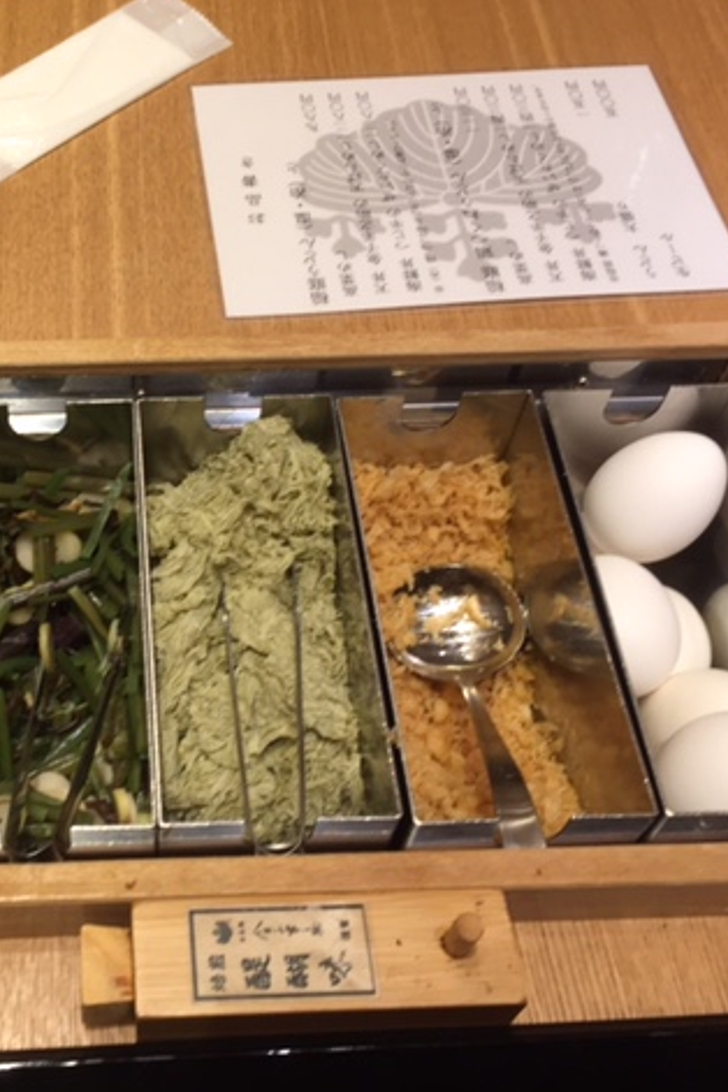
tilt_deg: -55.4
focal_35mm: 41
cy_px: 547
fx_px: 1244
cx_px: 128
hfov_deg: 31.6
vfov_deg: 47.4
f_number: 2.2
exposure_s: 1/33
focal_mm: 4.15
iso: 64
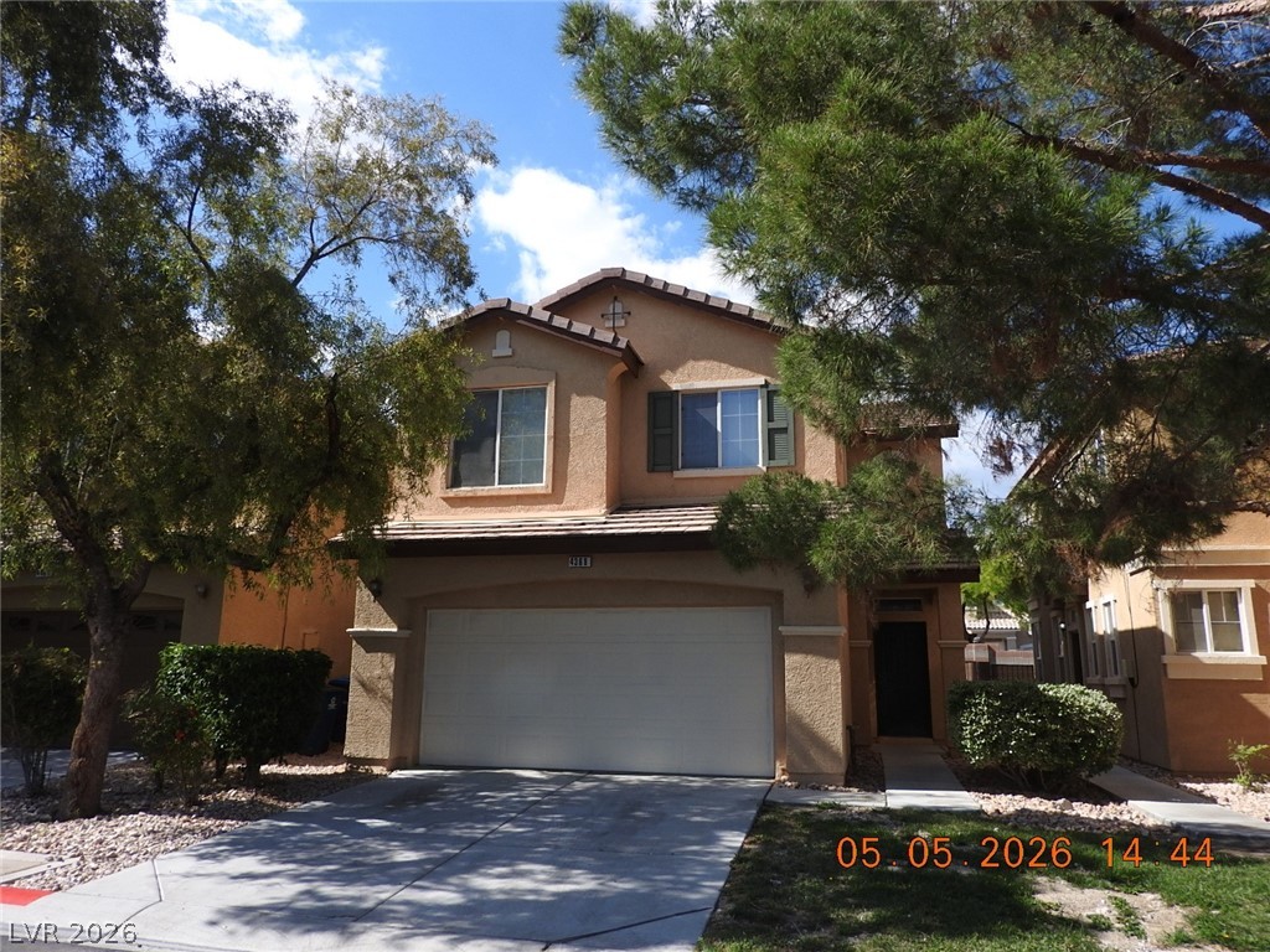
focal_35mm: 24
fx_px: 881
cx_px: 635
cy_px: 476
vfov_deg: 56.8
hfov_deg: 71.6
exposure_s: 1/1000
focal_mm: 4.3
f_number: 3.3
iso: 100
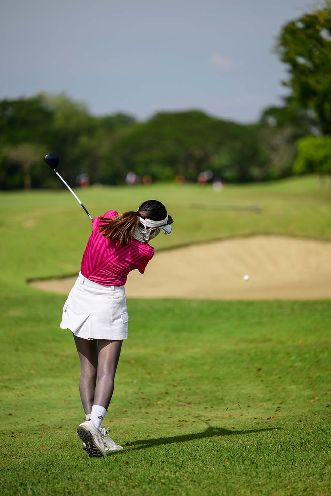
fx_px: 2275
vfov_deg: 12.5
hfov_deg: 8.3
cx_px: 166
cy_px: 248
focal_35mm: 165
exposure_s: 1/4000
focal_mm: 165
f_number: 2.8
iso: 100
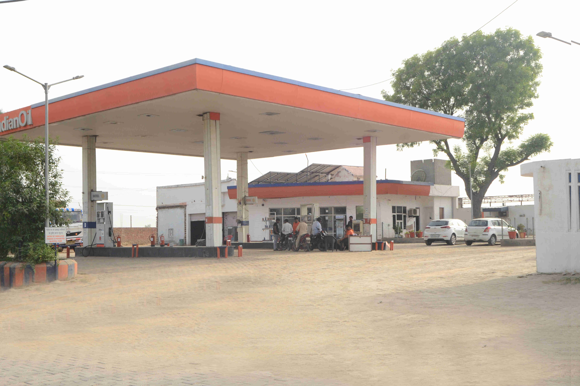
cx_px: 290
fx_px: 677
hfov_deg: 46.4
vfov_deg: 31.9
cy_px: 193
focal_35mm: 42
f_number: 13
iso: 400
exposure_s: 1/200
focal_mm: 28
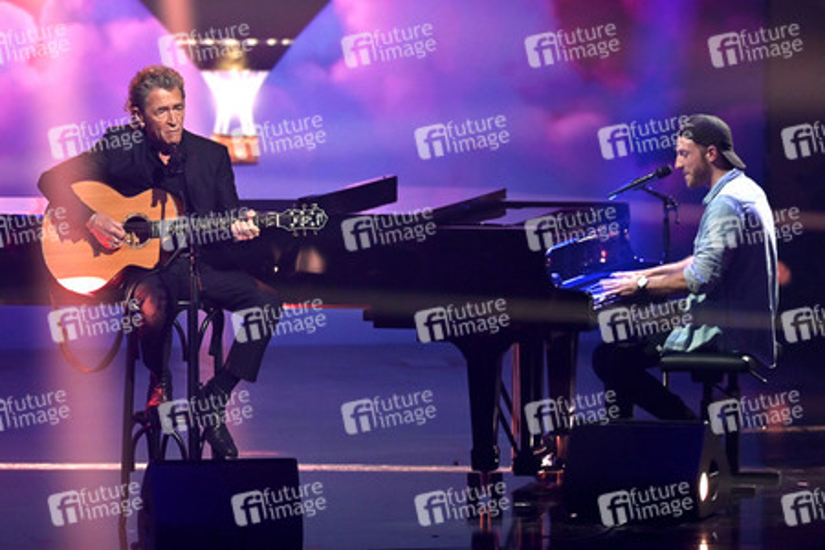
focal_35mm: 200
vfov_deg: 6.9
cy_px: 275
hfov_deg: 10.3
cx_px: 412
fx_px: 4583
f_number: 2.8
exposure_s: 1/400
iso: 1600
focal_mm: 200
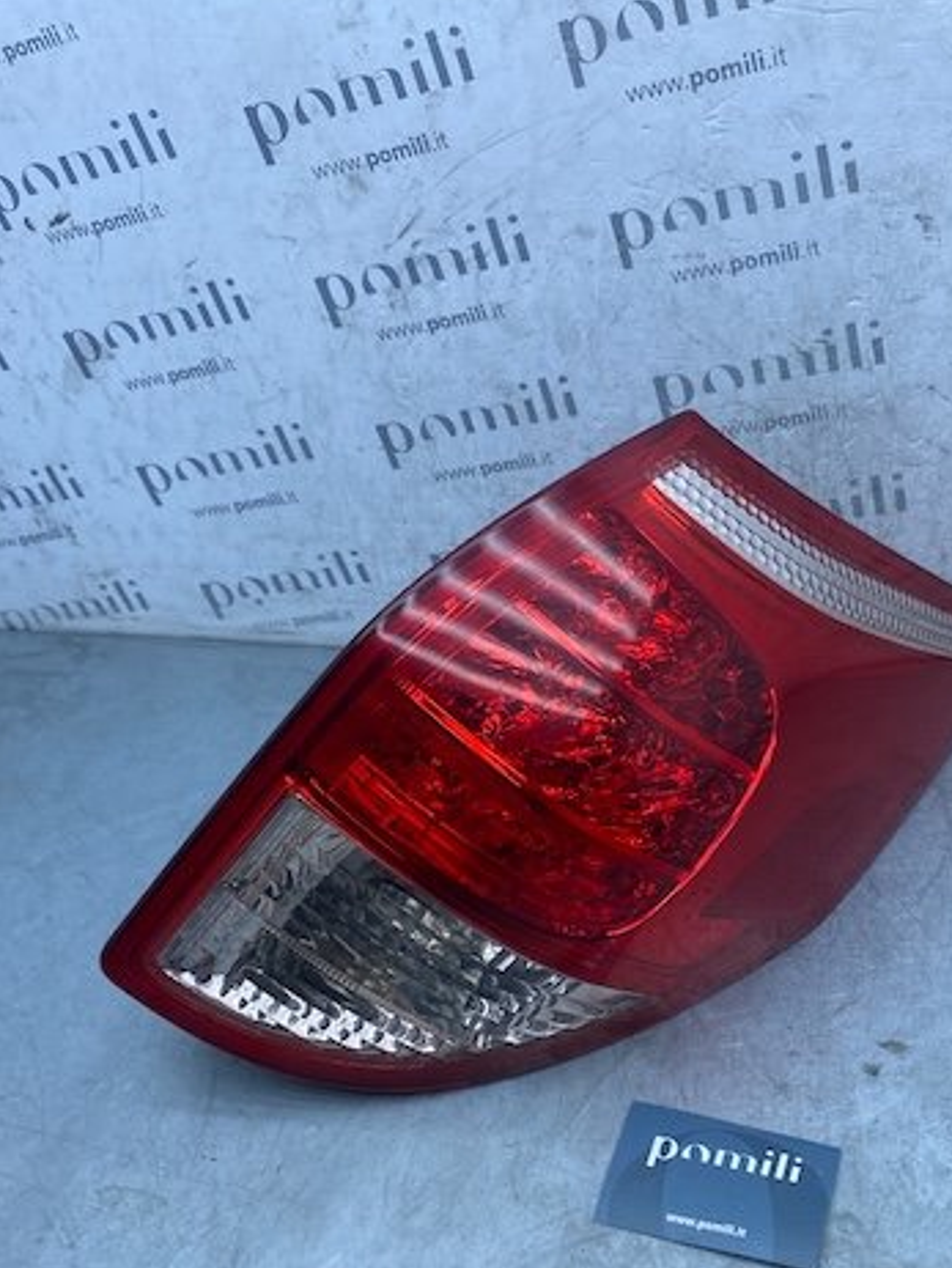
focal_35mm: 36
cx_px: 612
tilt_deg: -43.5
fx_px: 1319
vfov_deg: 50.7
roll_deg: +9.0
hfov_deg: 39.3
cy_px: 810
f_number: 1.8
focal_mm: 4.25
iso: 32
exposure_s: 1/772
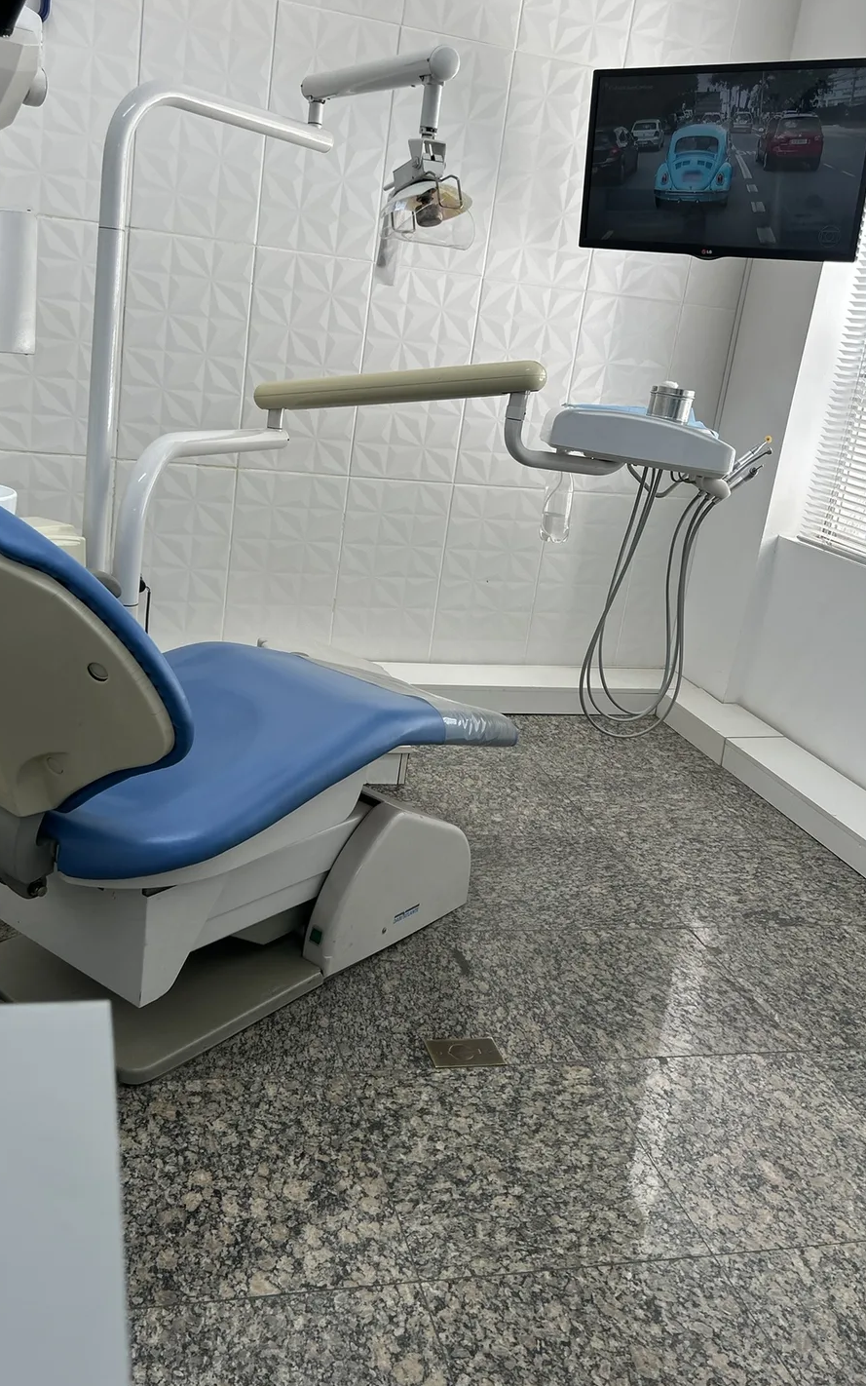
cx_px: 358
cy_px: 627
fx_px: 1170
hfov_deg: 40.5
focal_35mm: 31
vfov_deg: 61.1
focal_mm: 5.7
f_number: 1.5
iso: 40
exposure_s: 1/154
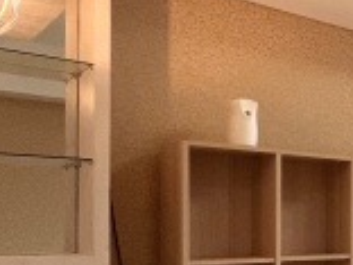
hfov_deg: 20.3
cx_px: 685
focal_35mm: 51
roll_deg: -0.3
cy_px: 222
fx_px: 520
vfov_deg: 27.8
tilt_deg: +0.4
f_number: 1.8
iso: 64
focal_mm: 1.57
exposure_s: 1/99
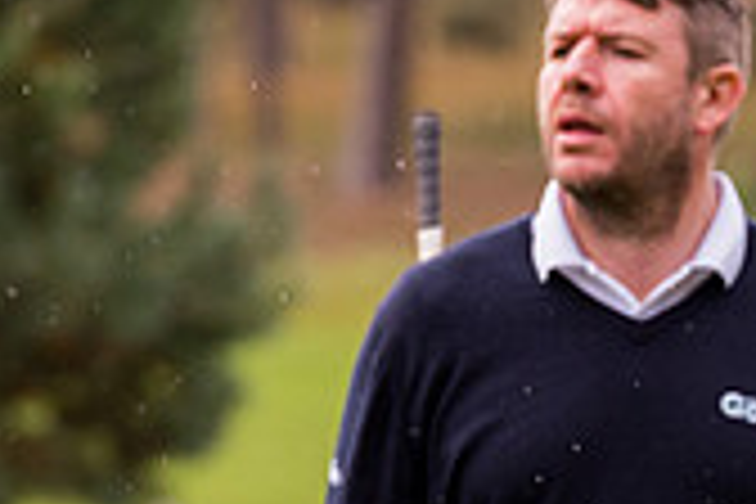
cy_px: 430
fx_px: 14531
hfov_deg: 3.0
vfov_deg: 2.0
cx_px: 868
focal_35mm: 692
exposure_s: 1/1250
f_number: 5
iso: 800
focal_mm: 200
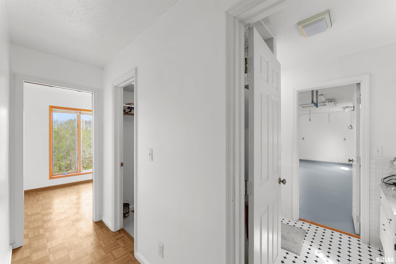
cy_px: 132
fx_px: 154
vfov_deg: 81.3
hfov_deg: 104.2
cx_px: 198
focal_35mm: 14
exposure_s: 1/8
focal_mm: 14
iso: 400
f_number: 5.6
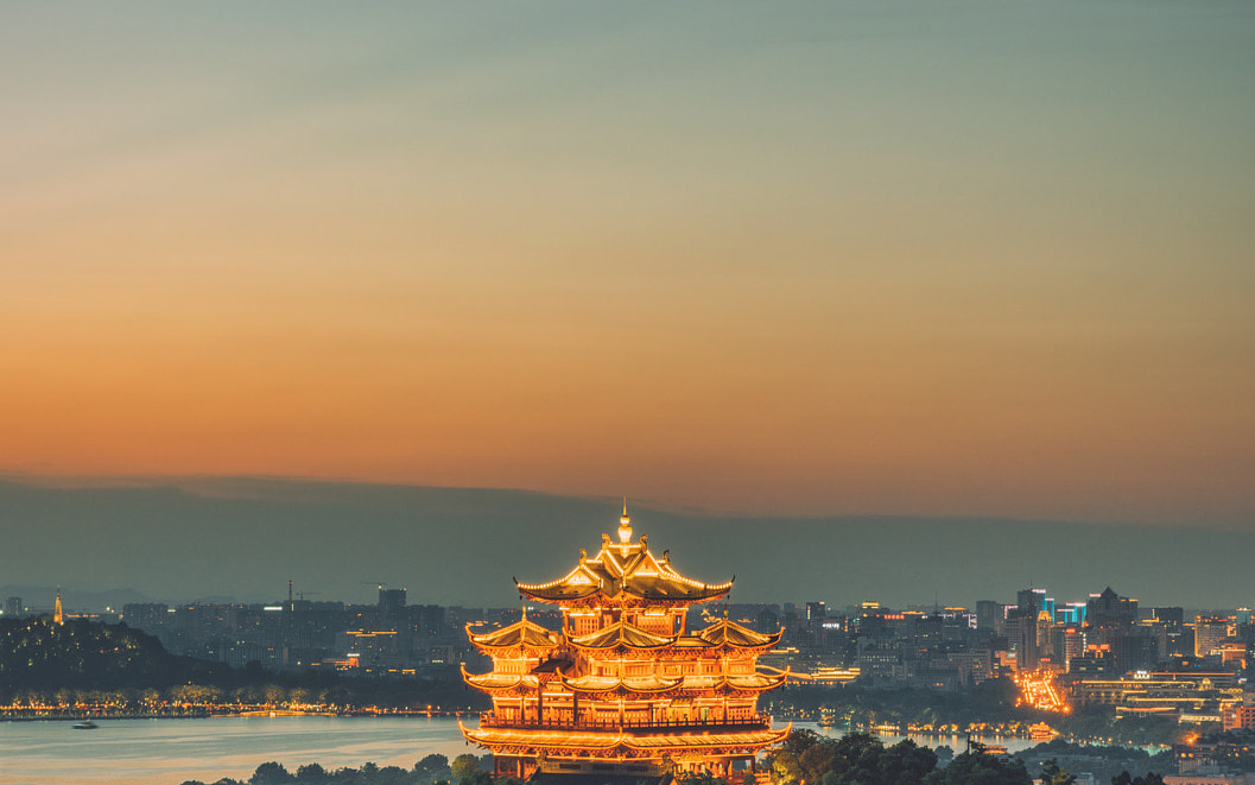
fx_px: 3694
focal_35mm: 108
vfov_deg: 12.1
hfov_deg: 19.3
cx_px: 624
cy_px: 305
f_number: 11
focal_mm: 70
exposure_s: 2
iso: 100
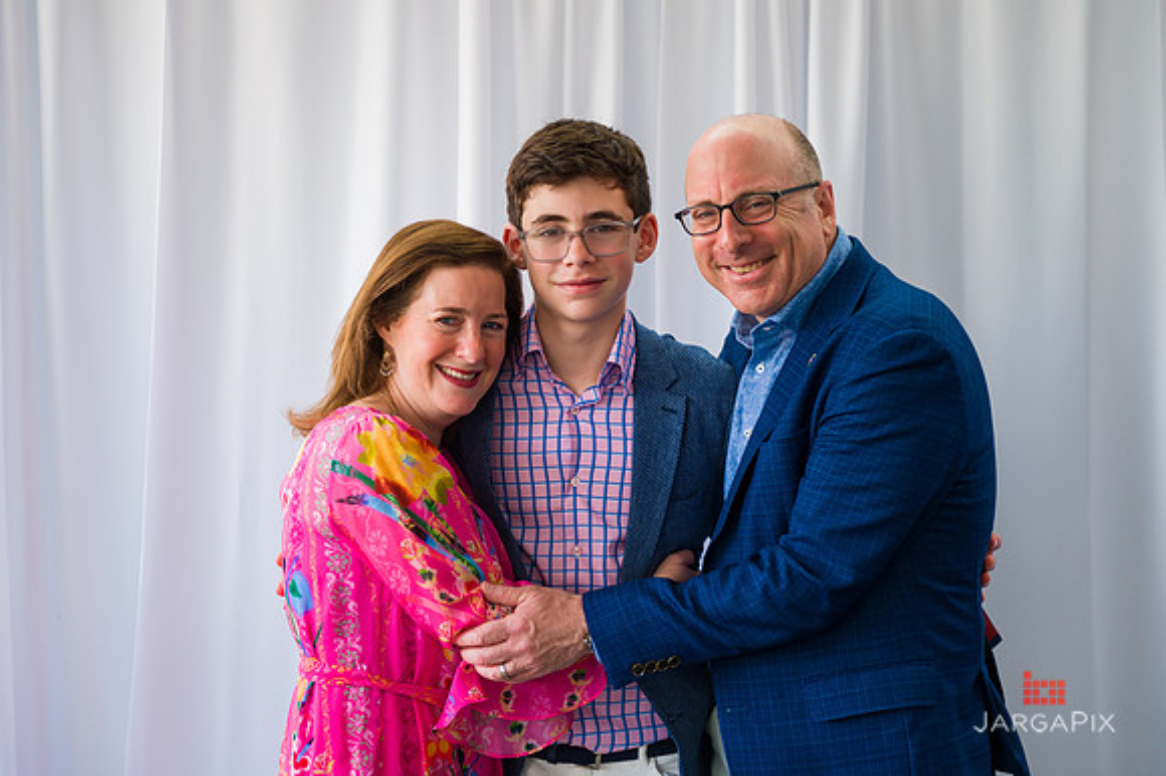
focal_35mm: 70
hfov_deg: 29.0
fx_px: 2255
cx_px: 572
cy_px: 366
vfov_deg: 19.5
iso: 400
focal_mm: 66
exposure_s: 1/500
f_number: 3.2
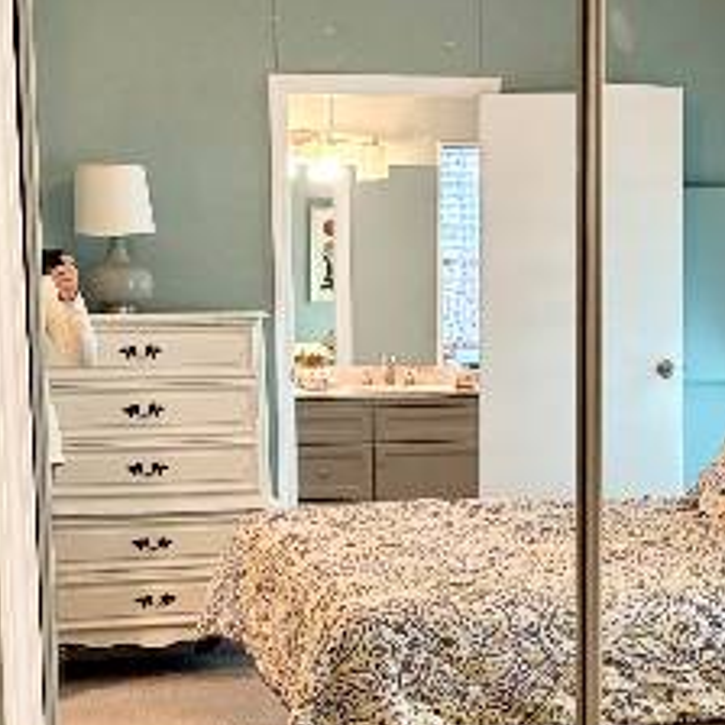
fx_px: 2062
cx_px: 469
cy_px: 607
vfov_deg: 19.7
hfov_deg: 19.9
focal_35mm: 87
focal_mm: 5.96
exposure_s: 1/60
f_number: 1.6
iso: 200
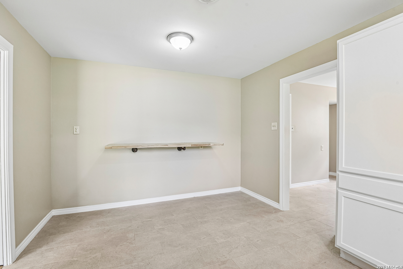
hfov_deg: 93.3
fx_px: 190
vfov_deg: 70.4
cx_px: 202
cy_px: 134
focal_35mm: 17
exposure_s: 1/15
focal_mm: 17
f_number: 8
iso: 400
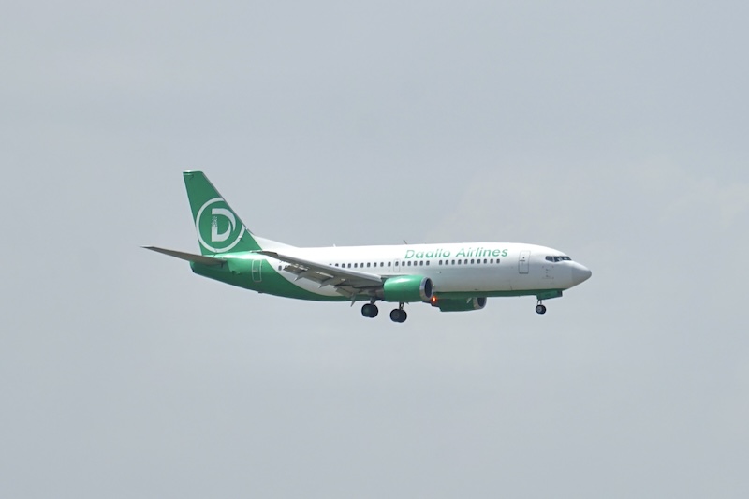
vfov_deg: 4.6
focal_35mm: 300
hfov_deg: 6.9
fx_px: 6240
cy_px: 250
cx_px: 374
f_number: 6.3
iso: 400
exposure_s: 1/640
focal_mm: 300
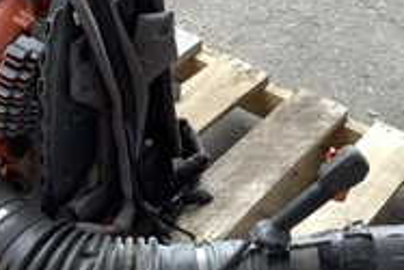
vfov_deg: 19.7
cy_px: 177
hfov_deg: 29.1
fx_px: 775
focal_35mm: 69
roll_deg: -4.7
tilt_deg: -39.3
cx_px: 248
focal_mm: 3.3
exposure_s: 1/120
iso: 25
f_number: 2.4
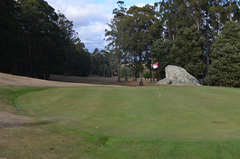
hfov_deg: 49.6
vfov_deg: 34.1
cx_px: 120
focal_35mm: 39
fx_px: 259
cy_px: 80
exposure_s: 1/250
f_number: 5.6
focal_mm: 26
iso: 100
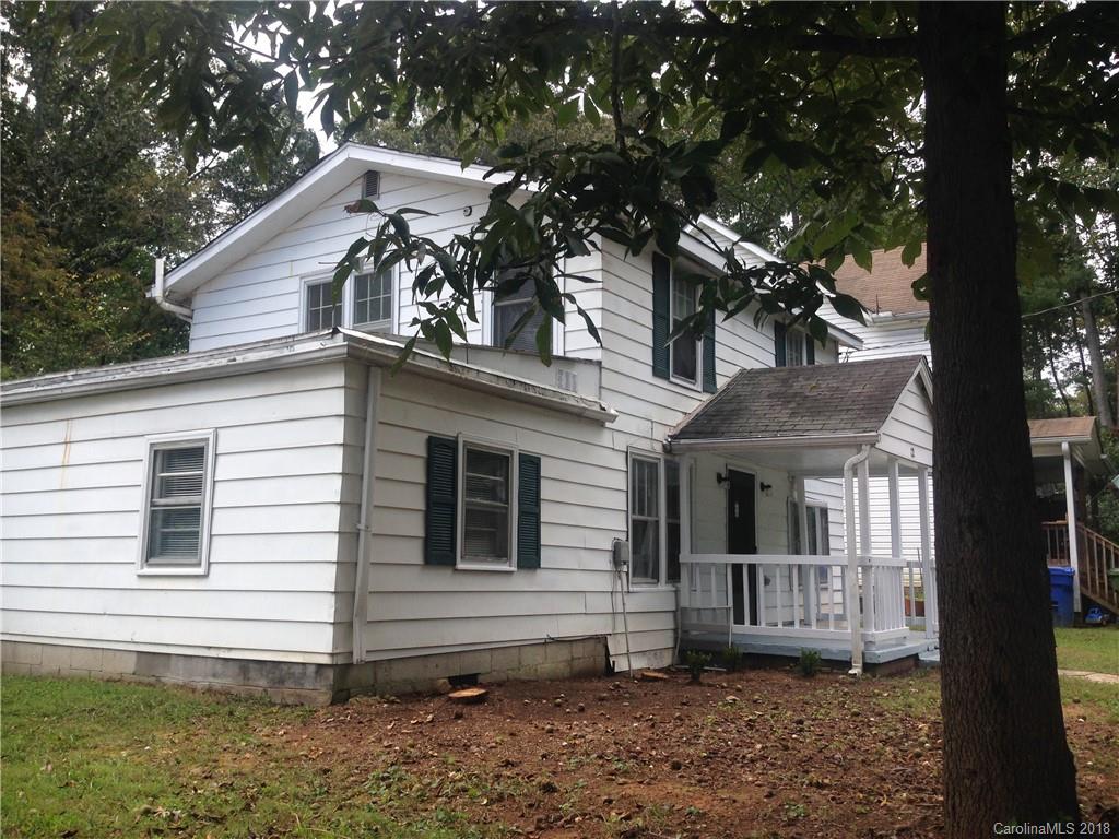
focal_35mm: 33
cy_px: 420
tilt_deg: +8.6
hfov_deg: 55.4
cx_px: 560
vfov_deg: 42.9
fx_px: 1067
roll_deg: +2.3
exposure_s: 1/369
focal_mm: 4.12
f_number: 2.4
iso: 50
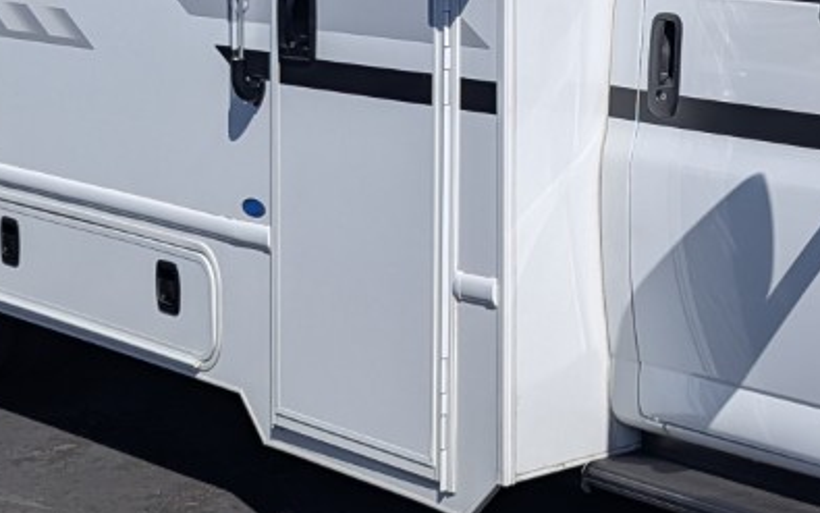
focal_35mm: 90
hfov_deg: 22.2
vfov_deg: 14.3
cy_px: -10
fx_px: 2012
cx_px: 819
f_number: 1.85
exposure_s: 1/4525
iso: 49
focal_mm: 6.81
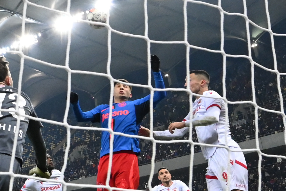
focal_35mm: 39
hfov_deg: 42.1
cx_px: -7
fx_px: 310
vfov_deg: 32.3
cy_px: 176
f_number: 5.6
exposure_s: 1/1000
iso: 5000
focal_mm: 17
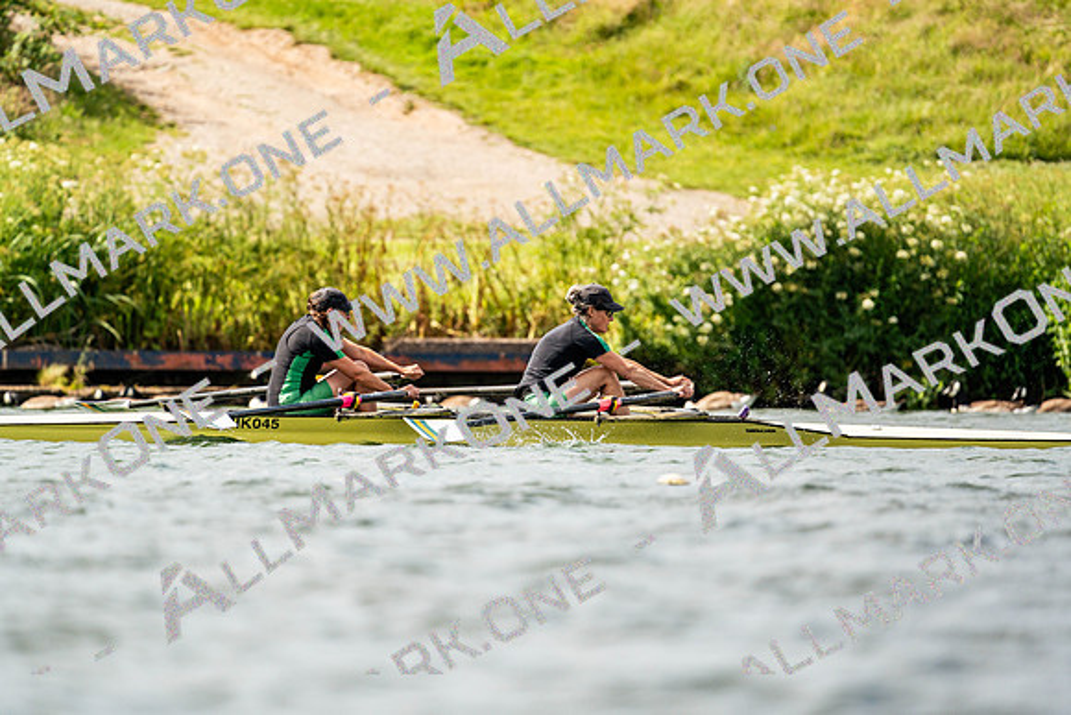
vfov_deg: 2.3
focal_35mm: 600
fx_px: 17853
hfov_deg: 3.4
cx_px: 536
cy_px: 358
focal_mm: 600
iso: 400
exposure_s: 1/2000
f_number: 6.3
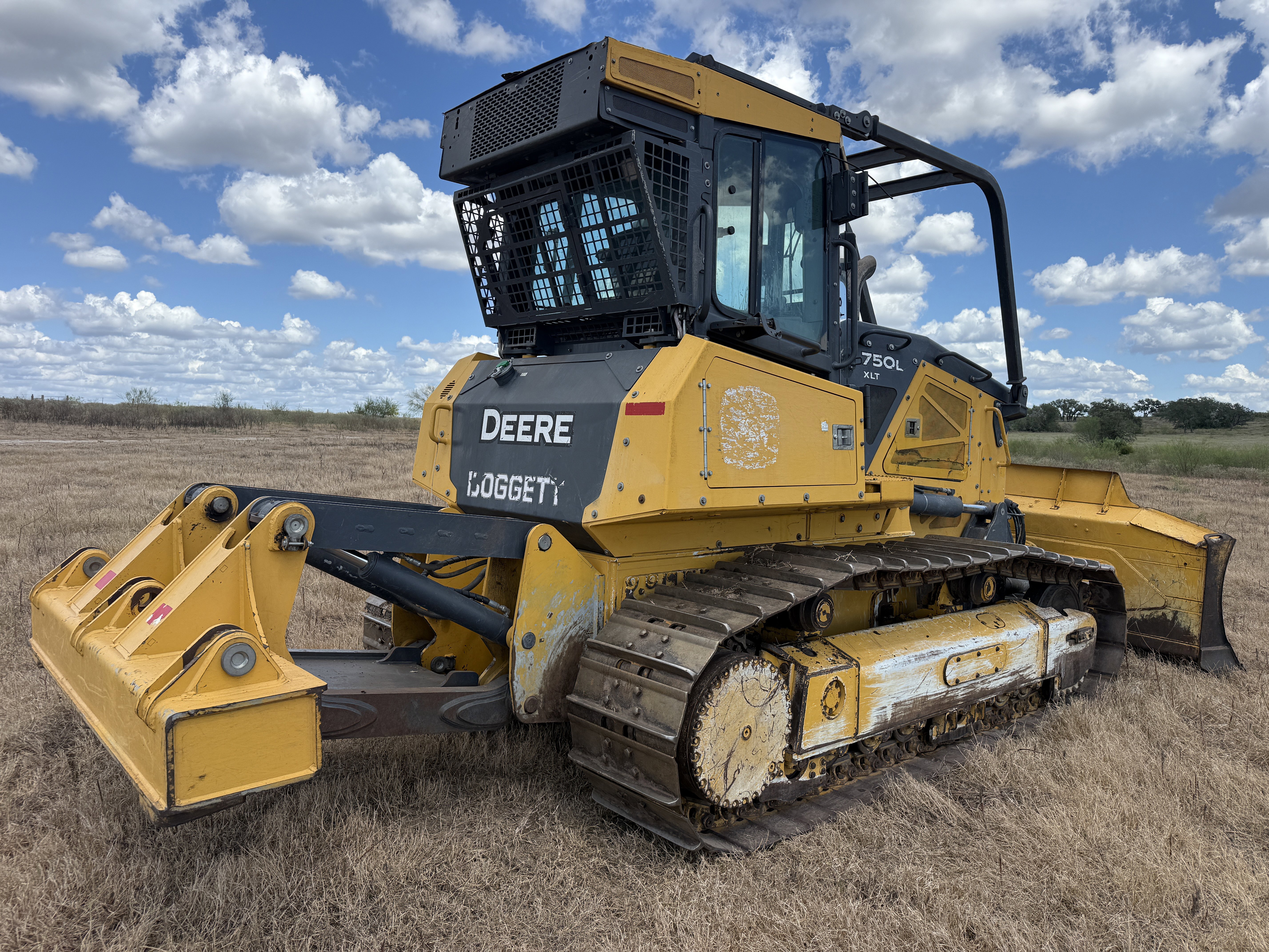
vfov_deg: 56.8
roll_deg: -1.2
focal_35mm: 24
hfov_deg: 71.6
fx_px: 880
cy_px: 476
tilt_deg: -1.4
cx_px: 634
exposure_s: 1/3953
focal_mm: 6.76
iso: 80
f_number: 1.78
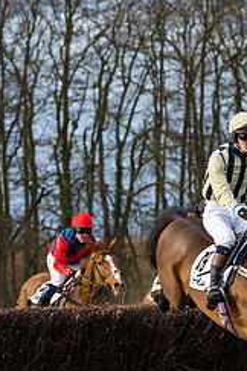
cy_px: 232
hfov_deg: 4.4
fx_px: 3231
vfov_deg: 6.6
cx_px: 105
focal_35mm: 314
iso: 400
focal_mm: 113
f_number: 4
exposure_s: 1/1000
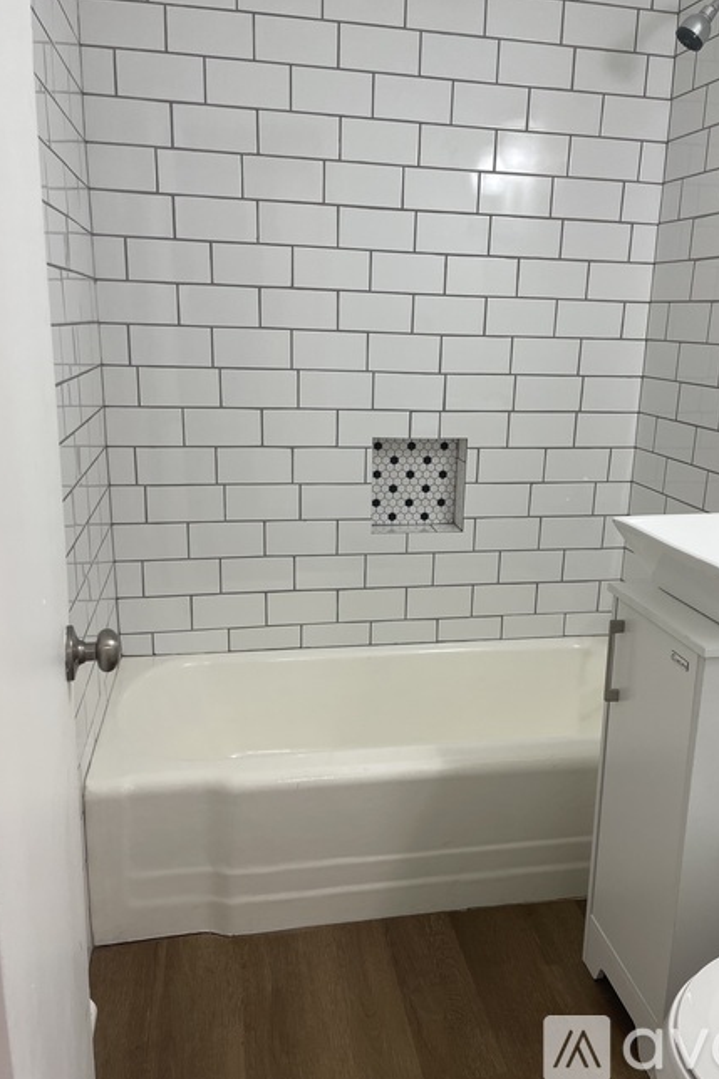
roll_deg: -1.4
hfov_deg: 46.3
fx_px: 839
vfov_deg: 65.5
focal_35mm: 28
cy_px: 524
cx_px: 396
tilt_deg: -13.6
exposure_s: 1/120
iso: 64
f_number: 1.6
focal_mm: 4.2
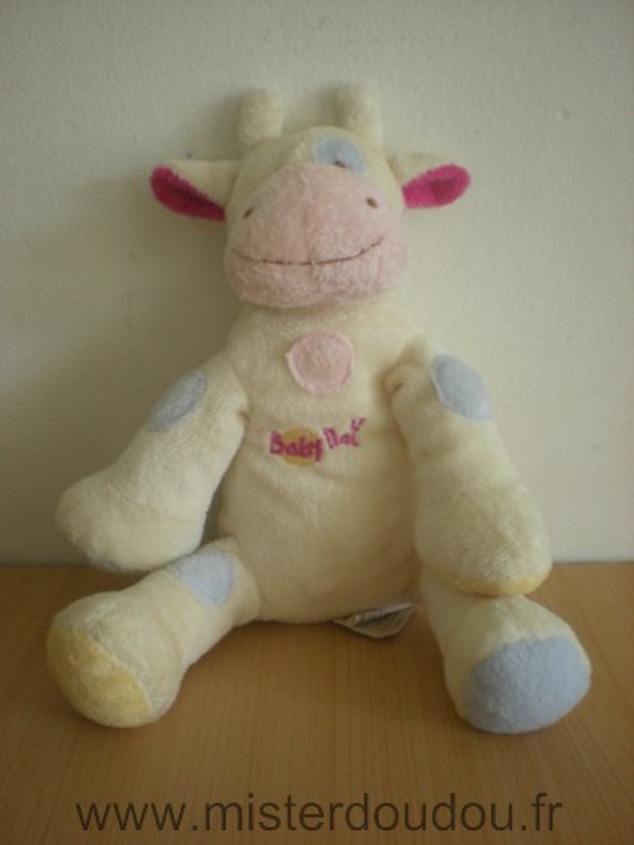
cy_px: 422
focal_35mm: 38
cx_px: 317
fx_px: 928
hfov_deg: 37.7
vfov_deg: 49.0
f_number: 3.1
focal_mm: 6.3
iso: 182
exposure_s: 1/58
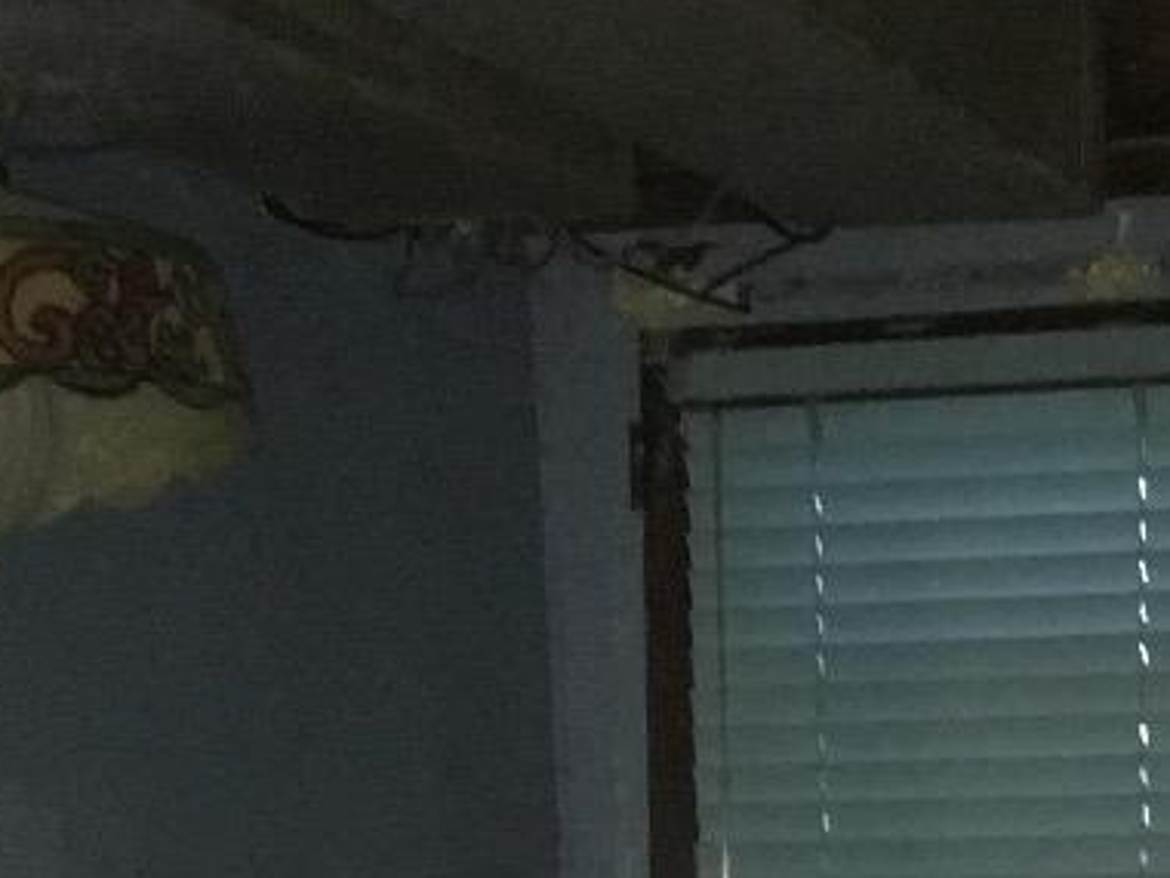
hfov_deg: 17.7
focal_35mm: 110
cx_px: 988
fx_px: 3718
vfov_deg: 12.5
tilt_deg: -8.2
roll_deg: +0.5
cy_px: 1485
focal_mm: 4.15
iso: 500
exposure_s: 1/16
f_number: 2.2
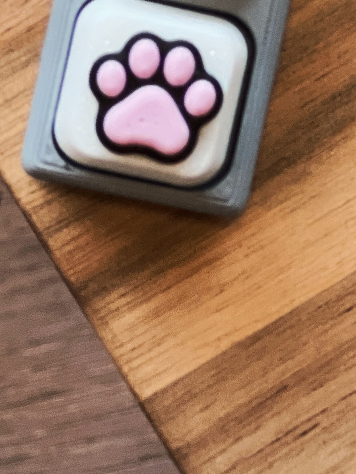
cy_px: -192
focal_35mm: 263
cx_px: 157
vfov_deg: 7.4
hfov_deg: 5.7
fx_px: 3606
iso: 250
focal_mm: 9
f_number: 2.8
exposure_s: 1/114
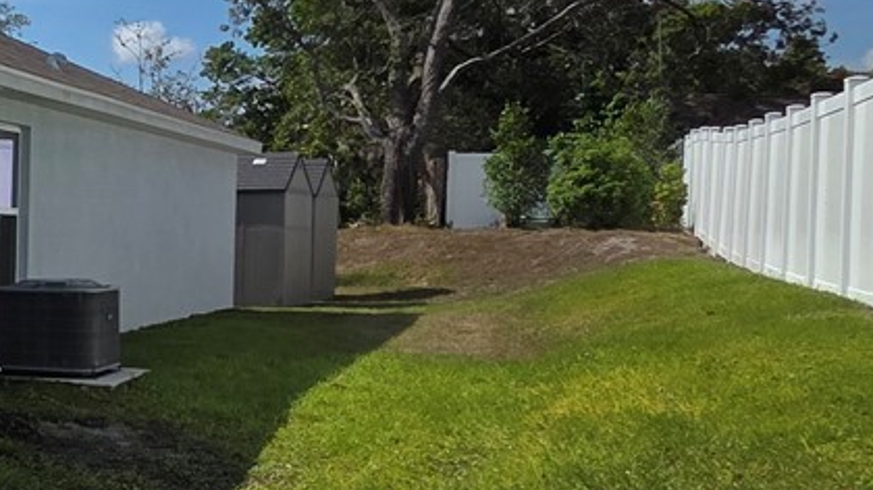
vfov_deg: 22.2
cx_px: -387
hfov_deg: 28.0
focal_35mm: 54
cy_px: 237
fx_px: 1250
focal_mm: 2.2
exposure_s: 1/4579
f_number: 2.2
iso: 50
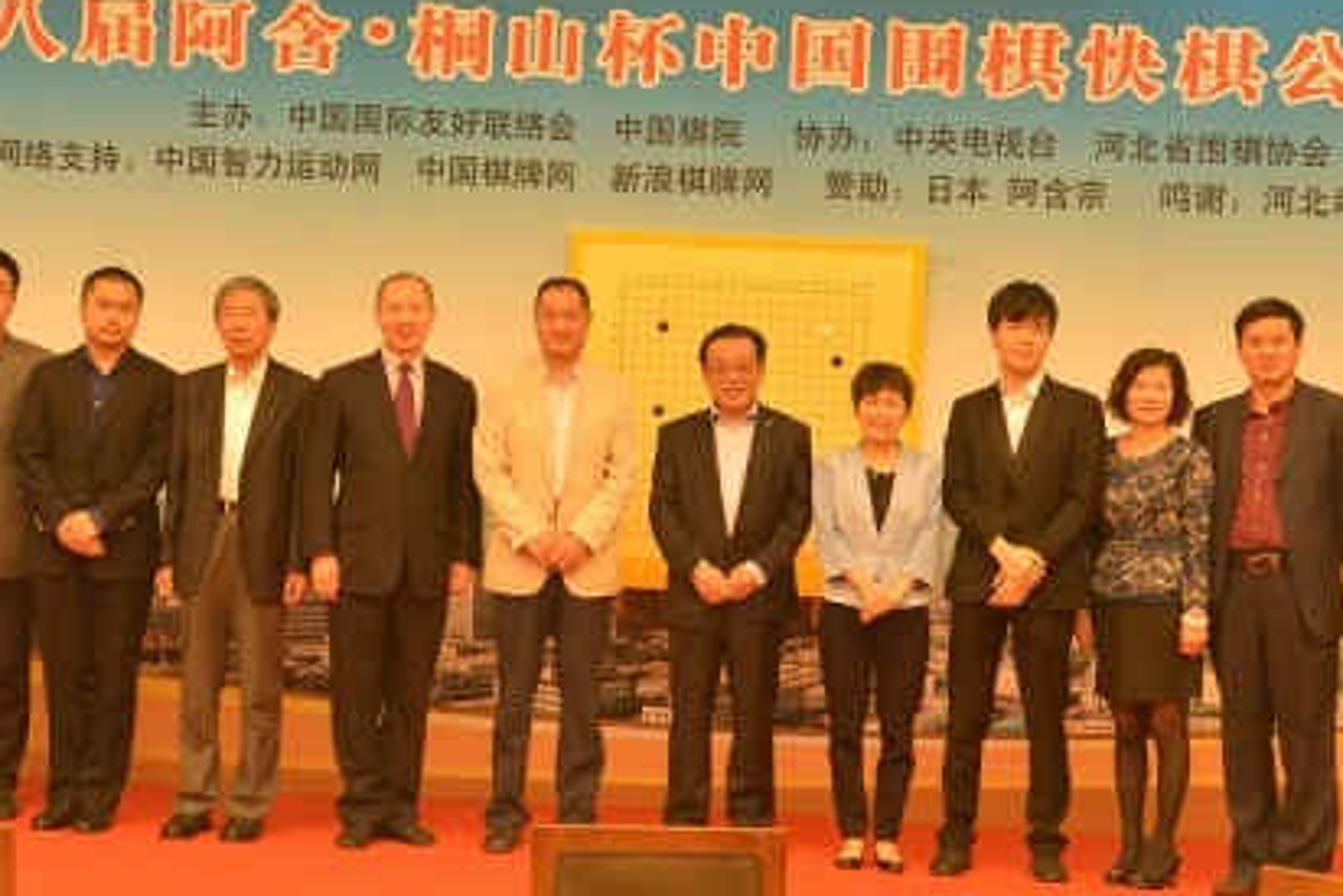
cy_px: 453
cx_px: 629
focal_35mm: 67
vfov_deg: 20.3
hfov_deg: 30.1
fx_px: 2500
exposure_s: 1/40
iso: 2500
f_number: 7.1
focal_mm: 46
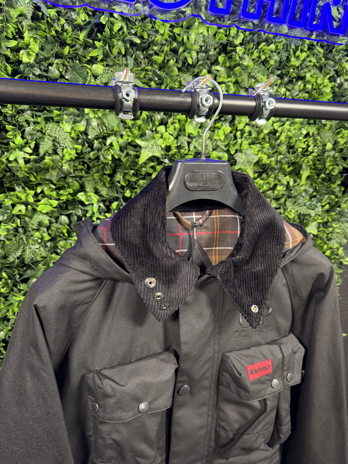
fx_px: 322
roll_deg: -1.3
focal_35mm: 24
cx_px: 174
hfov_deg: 56.8
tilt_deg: -13.7
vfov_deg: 71.6
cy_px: 232
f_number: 1.78
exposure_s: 1/50
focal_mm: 6.76
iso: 800
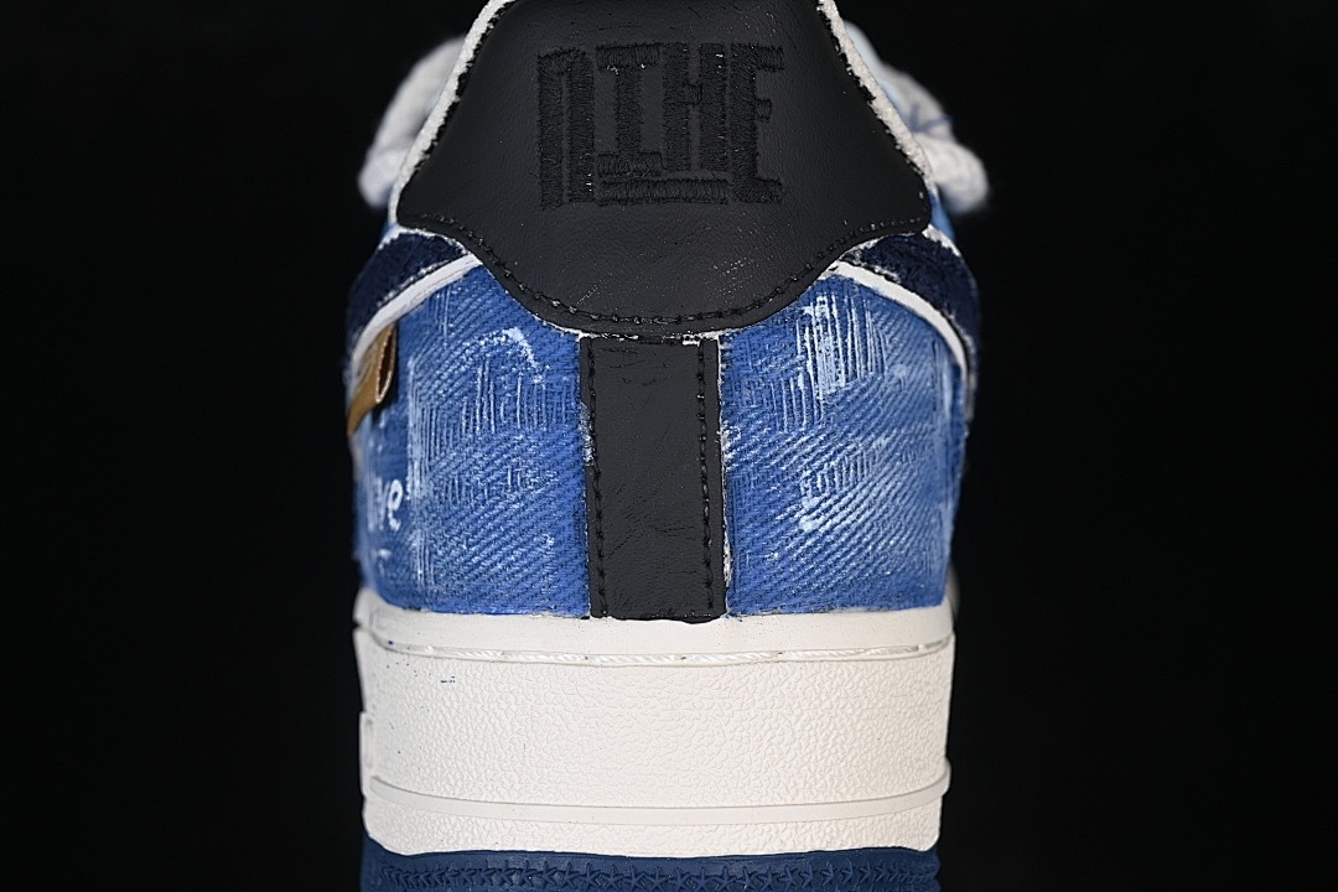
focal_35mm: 75
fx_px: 2787
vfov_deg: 18.2
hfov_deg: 27.0
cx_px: 669
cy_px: 446
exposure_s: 1/60
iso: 160
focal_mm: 50
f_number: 7.1
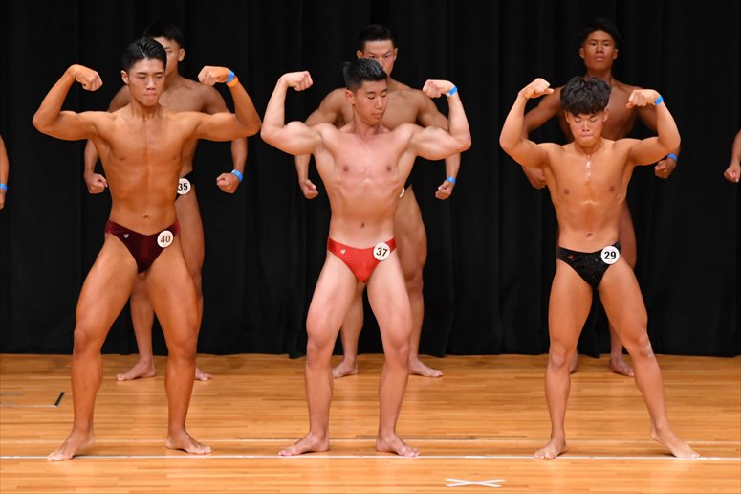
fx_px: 5555
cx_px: 370
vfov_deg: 5.1
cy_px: 247
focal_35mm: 270
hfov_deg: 7.6
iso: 4000
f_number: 5.6
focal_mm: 180
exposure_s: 1/400
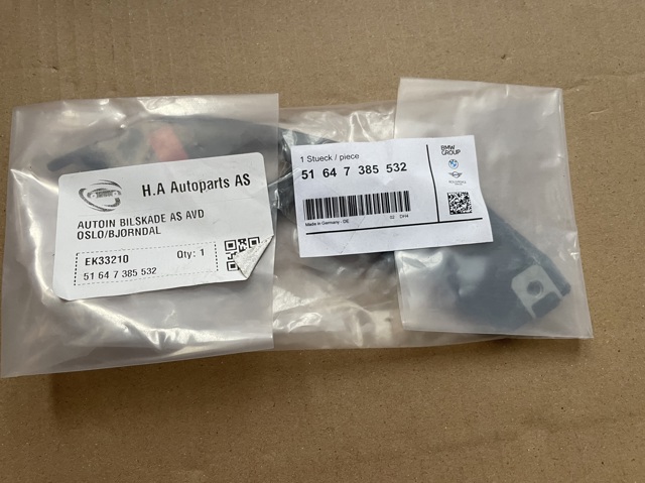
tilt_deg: -82.8
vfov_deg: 53.0
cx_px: 322
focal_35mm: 26
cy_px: 242
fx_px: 484
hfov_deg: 67.3
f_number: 1.6
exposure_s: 1/94
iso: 125
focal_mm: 4.2
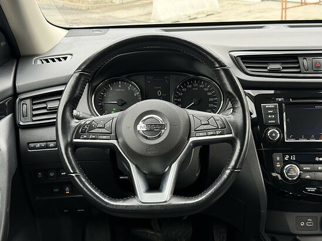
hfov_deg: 39.7
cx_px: 161
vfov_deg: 30.2
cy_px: 120
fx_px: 446
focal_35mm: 48
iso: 100
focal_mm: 6.76
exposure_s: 1/143
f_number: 1.78
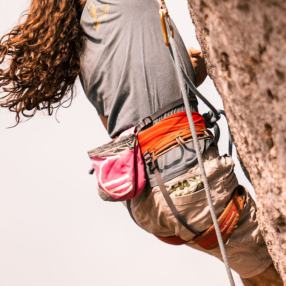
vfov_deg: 4.9
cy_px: 71
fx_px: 3374
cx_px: 184
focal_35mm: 361
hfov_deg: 4.9
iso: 100
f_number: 2.8
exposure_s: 1/640
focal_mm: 134
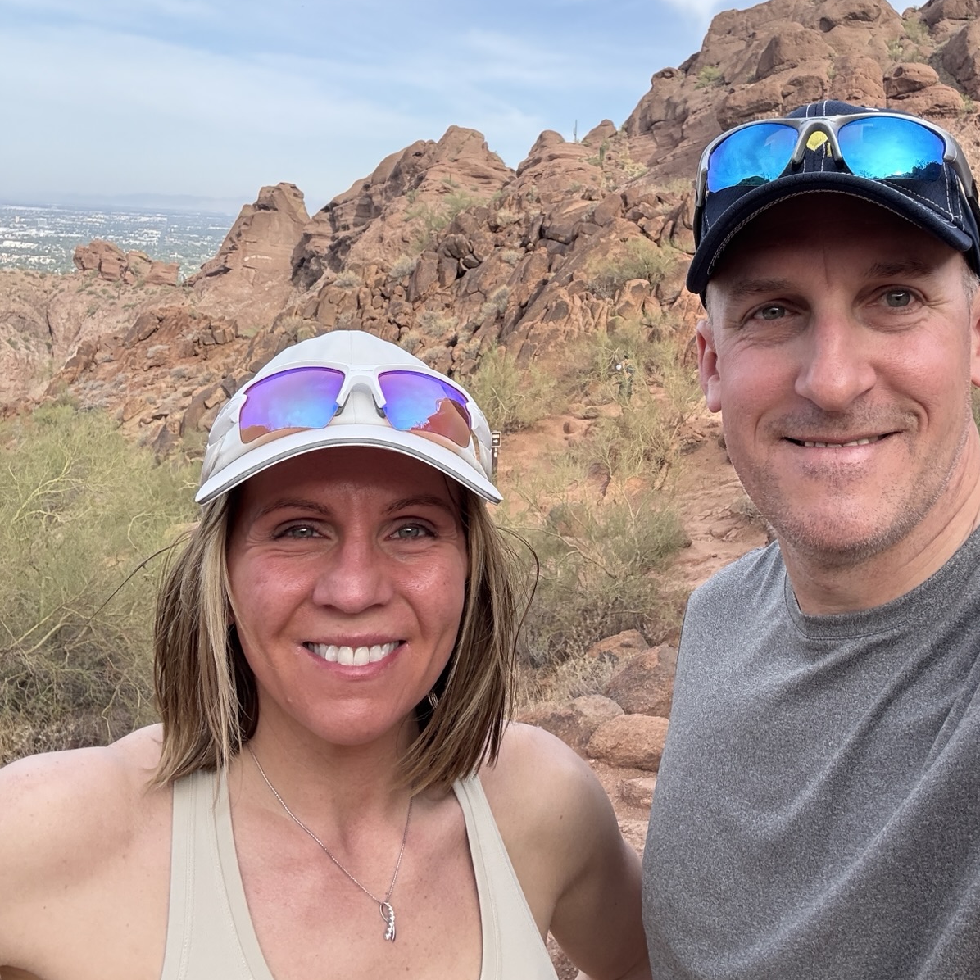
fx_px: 1089
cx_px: 622
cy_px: 379
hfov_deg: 47.9
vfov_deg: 48.1
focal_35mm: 34
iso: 40
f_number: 1.9
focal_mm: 2.69
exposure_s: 1/546
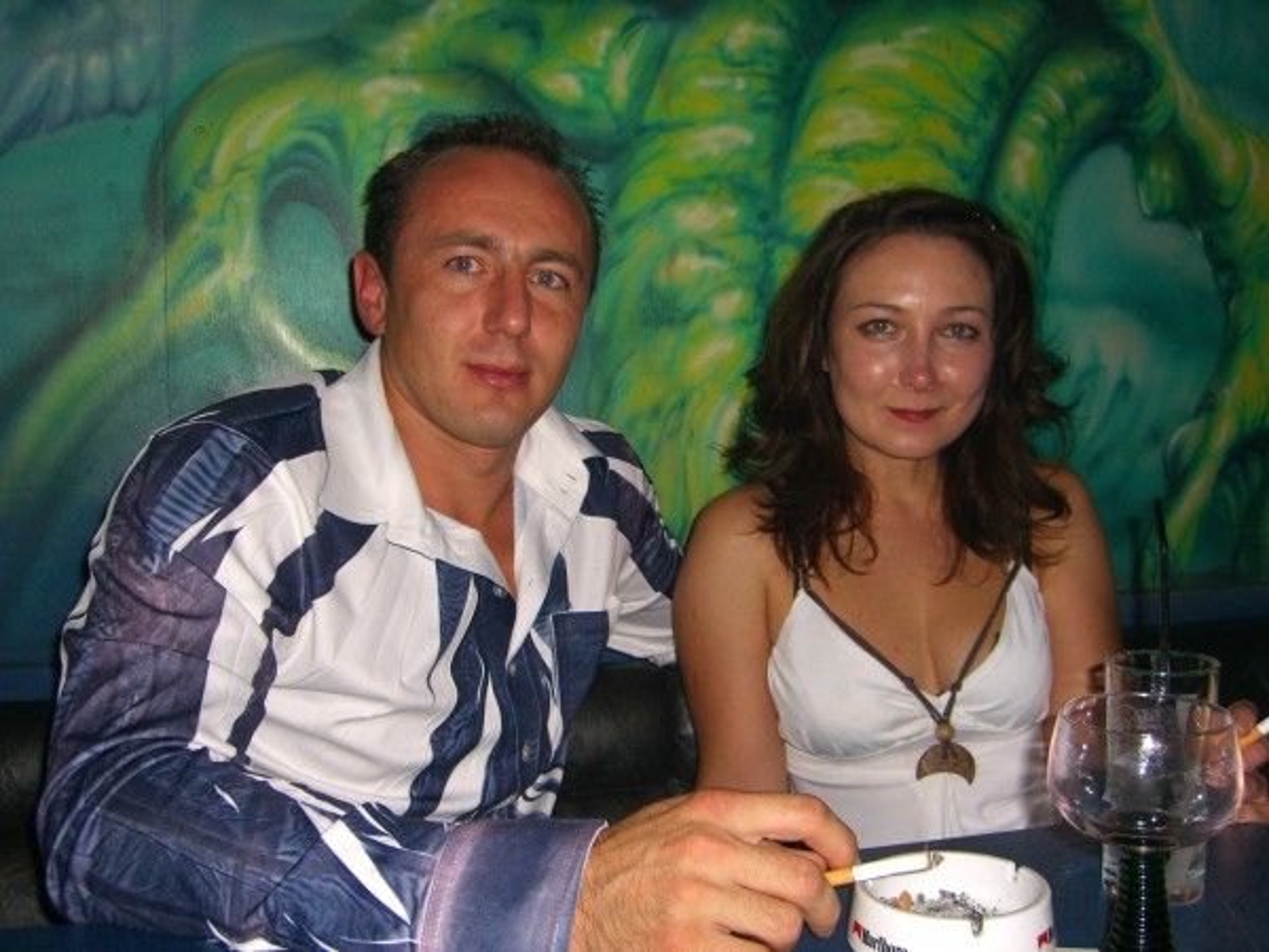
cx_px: 634
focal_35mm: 38
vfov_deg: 37.7
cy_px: 476
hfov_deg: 49.0
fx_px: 1393
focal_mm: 7.9
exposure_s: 1/60
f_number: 2.8
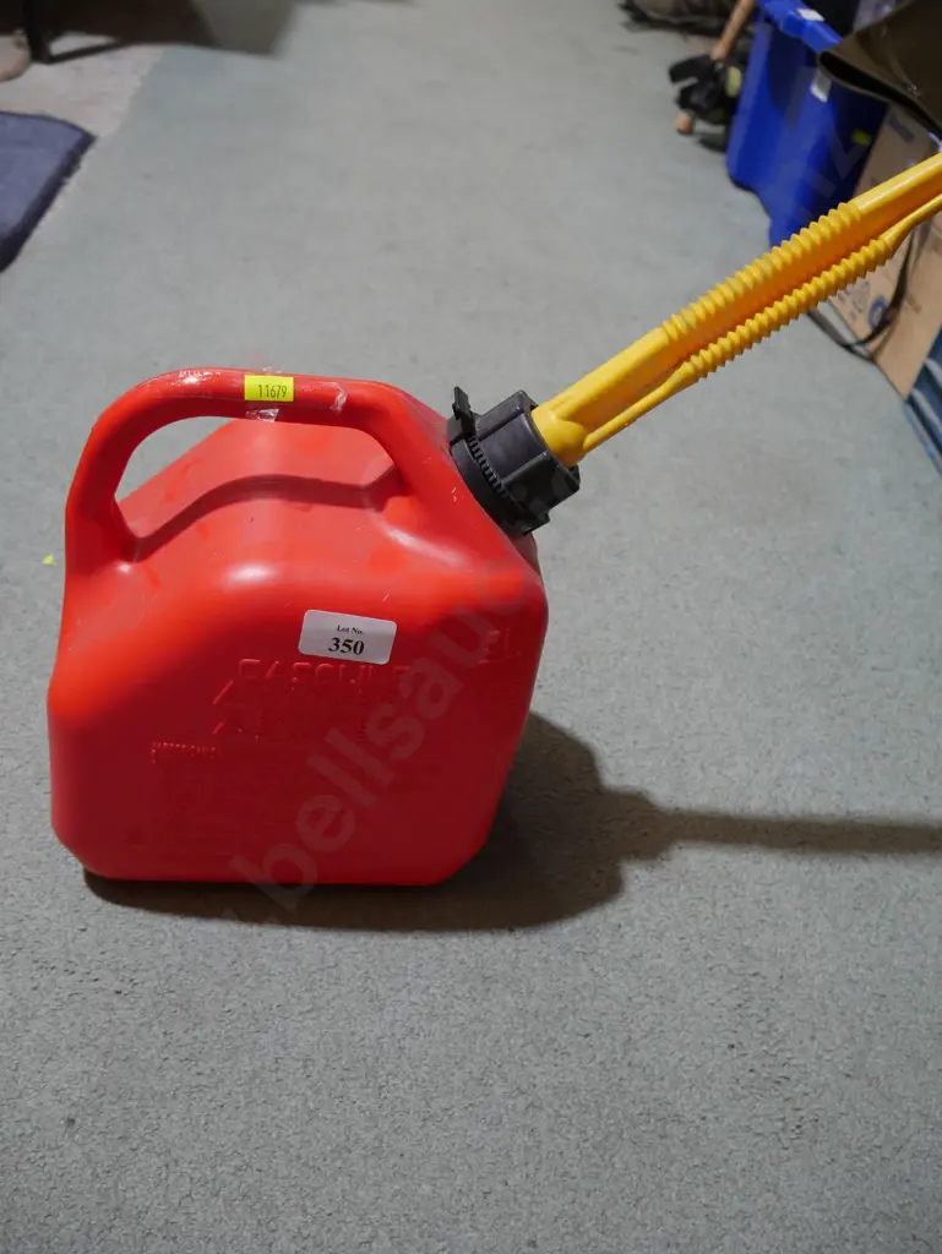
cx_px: 471
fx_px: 1088
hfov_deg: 46.8
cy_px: 627
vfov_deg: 59.9
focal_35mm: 30
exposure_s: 1/60
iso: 320
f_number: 3.6
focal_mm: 15
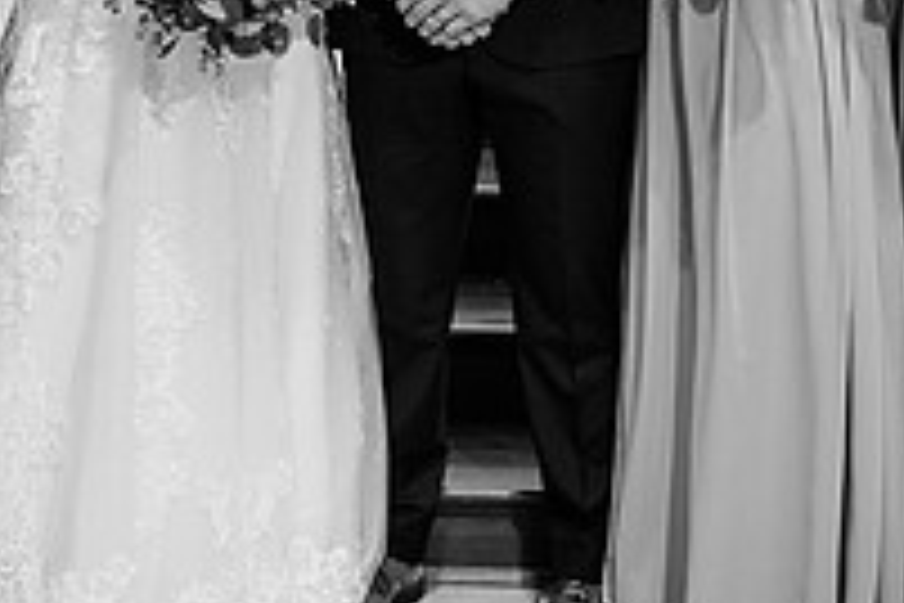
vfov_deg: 12.6
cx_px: 275
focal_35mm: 107
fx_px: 2687
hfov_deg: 19.0
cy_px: -45
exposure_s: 1/200
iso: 1000
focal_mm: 34
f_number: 3.2
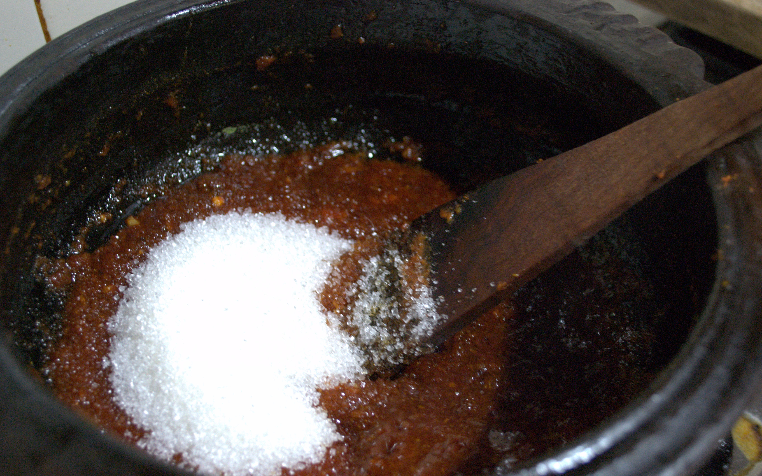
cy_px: 293
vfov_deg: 27.9
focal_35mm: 46
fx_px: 955
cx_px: 422
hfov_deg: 43.4
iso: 1600
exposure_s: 1/8
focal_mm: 26
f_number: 4.2
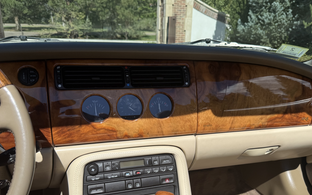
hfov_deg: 61.2
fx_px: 264
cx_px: 168
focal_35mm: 31
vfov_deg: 39.9
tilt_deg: -20.8
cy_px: 136
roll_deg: -3.5
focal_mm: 6.76
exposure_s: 1/4167
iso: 80
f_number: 1.78
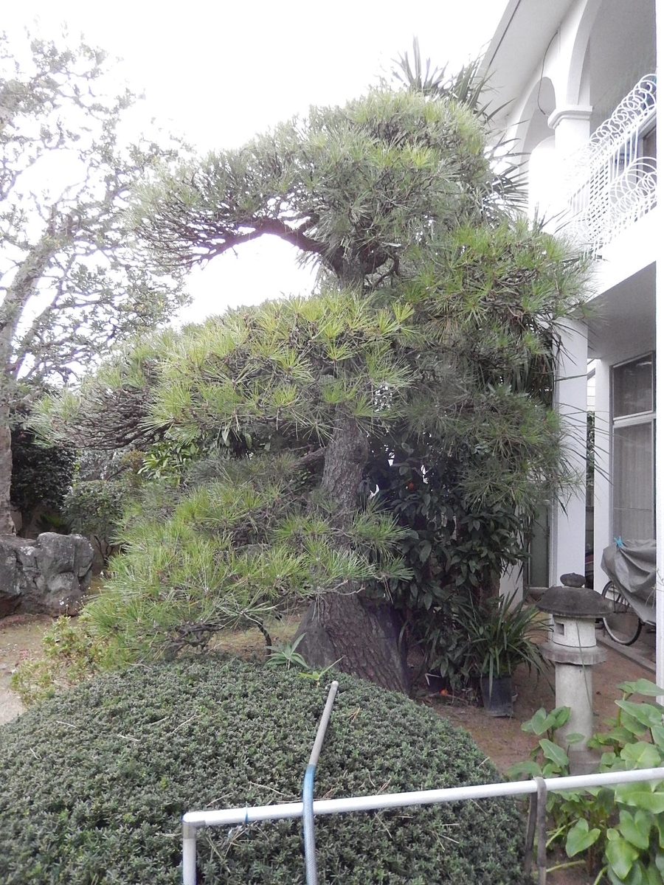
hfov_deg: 54.9
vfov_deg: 69.4
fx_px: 639
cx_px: 332
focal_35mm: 25
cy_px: 442
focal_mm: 4.5
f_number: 3.4
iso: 800
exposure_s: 1/50
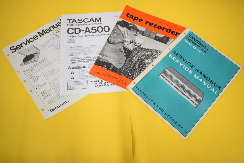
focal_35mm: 33
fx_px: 224
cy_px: 82
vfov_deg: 40.0
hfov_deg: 57.2
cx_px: 122
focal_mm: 22
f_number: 4
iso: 900
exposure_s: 1/125
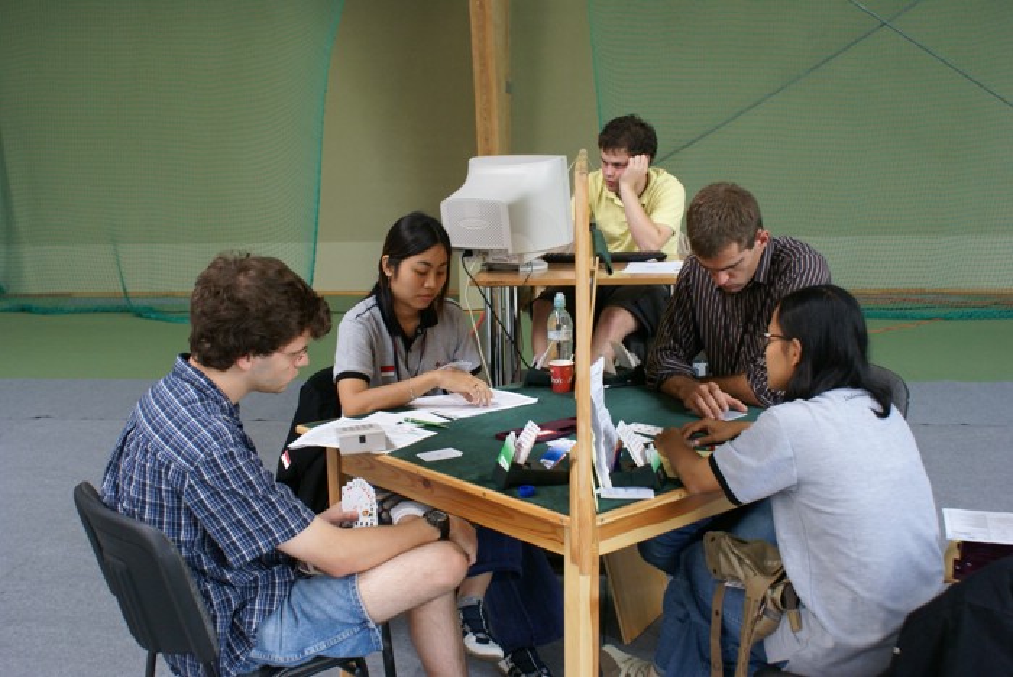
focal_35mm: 39
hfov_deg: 49.5
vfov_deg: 34.3
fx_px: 1098
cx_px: 506
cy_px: 338
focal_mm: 26
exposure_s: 1/25
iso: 400
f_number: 5.6
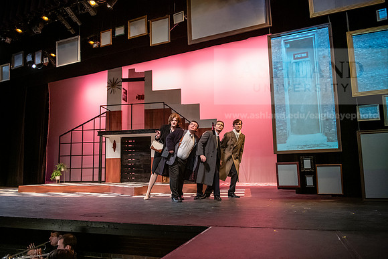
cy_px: 130
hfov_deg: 65.5
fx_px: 302
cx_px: 194
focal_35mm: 28
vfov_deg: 46.4
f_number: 3.2
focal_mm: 28
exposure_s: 1/200
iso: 2500
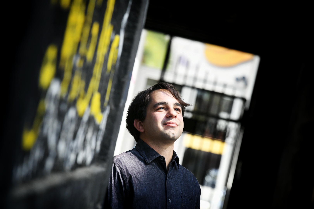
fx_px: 1744
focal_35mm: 200
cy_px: 104
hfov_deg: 10.3
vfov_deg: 6.9
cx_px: 157
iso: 1000
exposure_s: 1/200
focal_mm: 200
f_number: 7.1
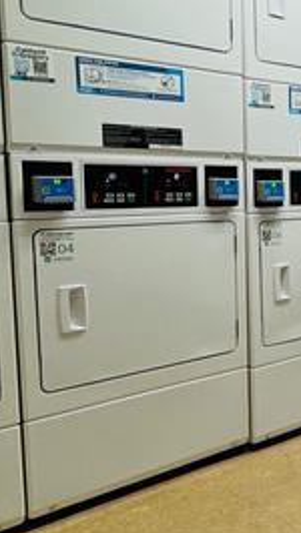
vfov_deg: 46.3
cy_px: 236
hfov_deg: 21.6
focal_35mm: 44
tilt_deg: -5.7
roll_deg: -0.3
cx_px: 480
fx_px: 623
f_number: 2.2
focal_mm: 2.22
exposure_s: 1/113
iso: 125
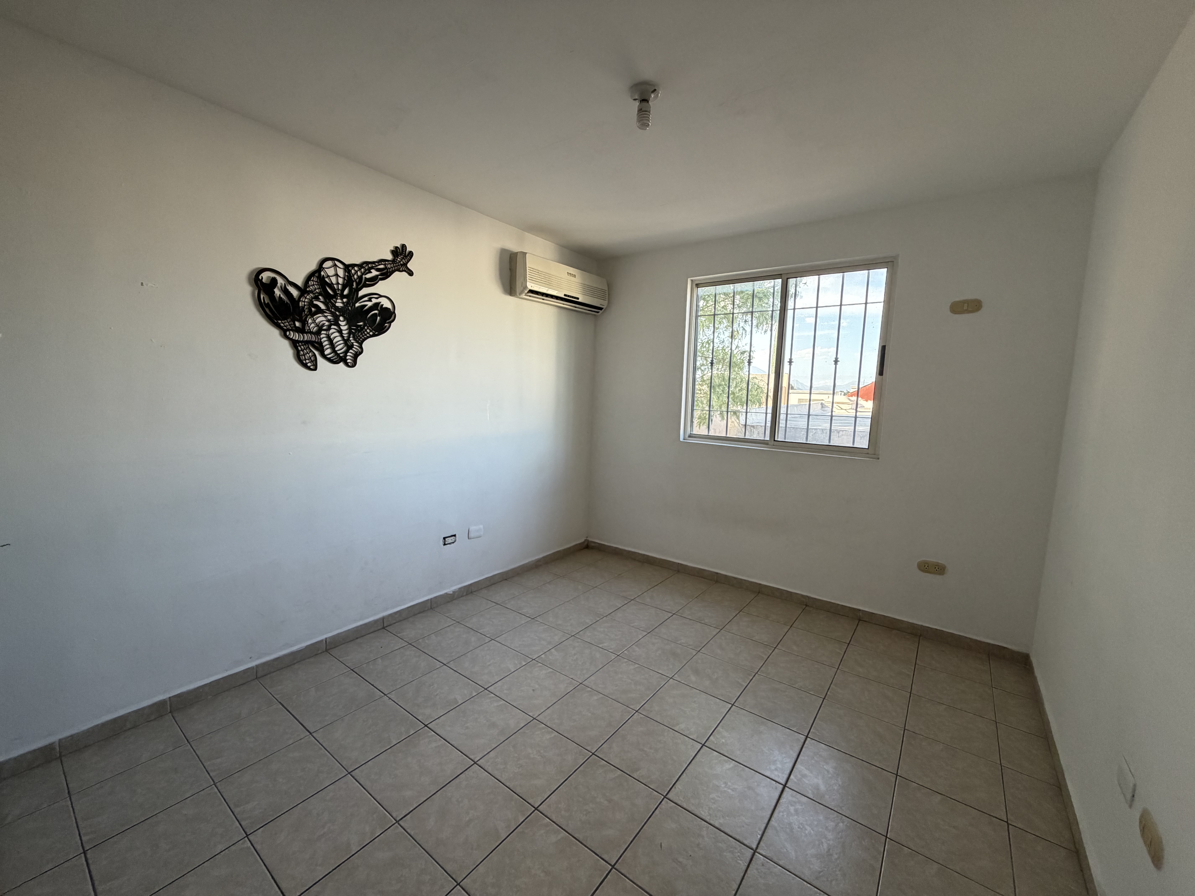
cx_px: 598
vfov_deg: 85.7
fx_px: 483
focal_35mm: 14
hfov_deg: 102.1
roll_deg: -0.8
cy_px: 448
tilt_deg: -5.1
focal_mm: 2.22
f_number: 2.2
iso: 200
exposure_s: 1/121
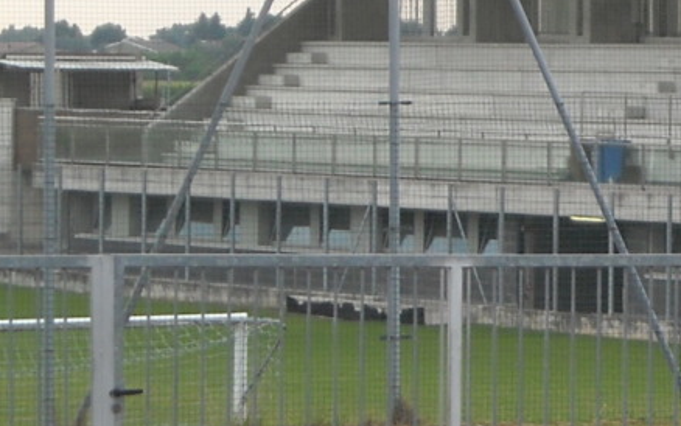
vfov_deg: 4.0
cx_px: 919
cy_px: 73
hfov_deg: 6.4
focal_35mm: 325
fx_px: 6033
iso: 113
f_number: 4.7
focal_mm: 17.1
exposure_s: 1/105
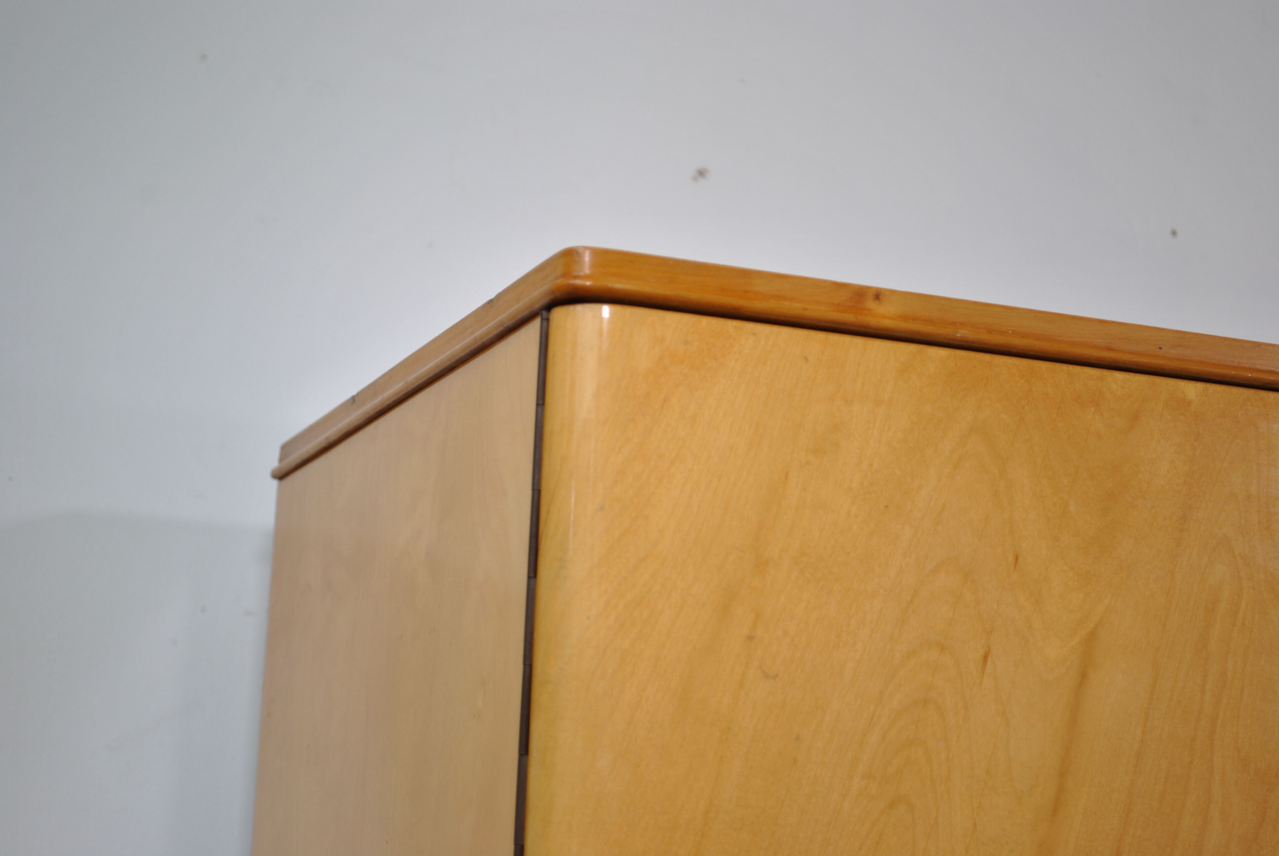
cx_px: 640
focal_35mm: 72
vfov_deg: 19.0
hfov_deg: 28.0
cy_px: 428
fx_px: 2561
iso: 200
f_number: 5.3
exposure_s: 1/50
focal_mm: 48
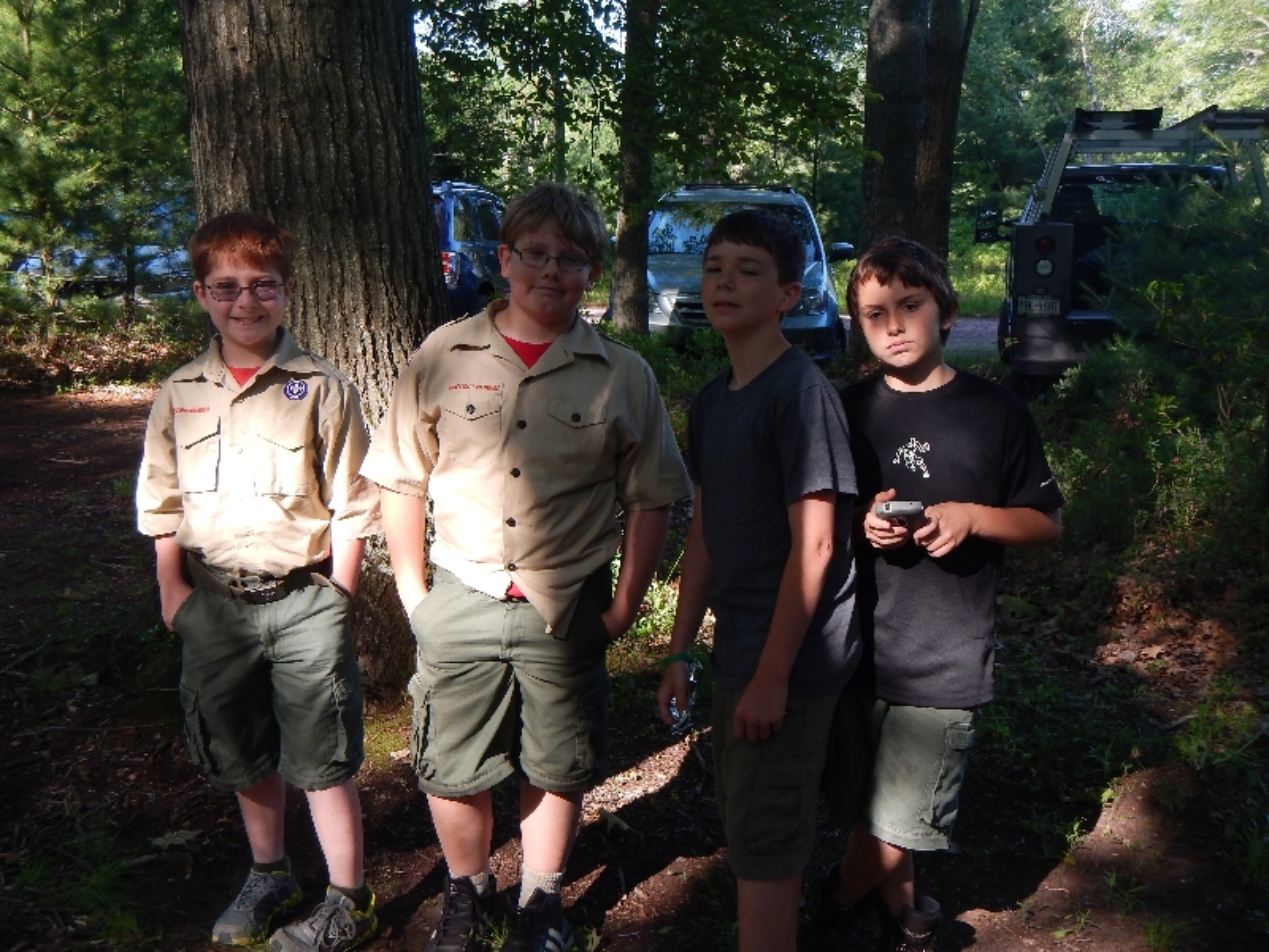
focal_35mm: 39
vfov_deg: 36.8
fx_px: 1430
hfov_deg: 47.9
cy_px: 476
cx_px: 634
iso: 125
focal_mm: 7
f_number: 4
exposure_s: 1/125
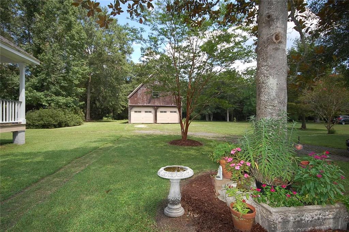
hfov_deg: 85.5
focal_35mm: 20
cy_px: 116
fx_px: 189
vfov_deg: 63.1
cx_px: 174
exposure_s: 1/500
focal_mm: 13
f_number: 6.3
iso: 400
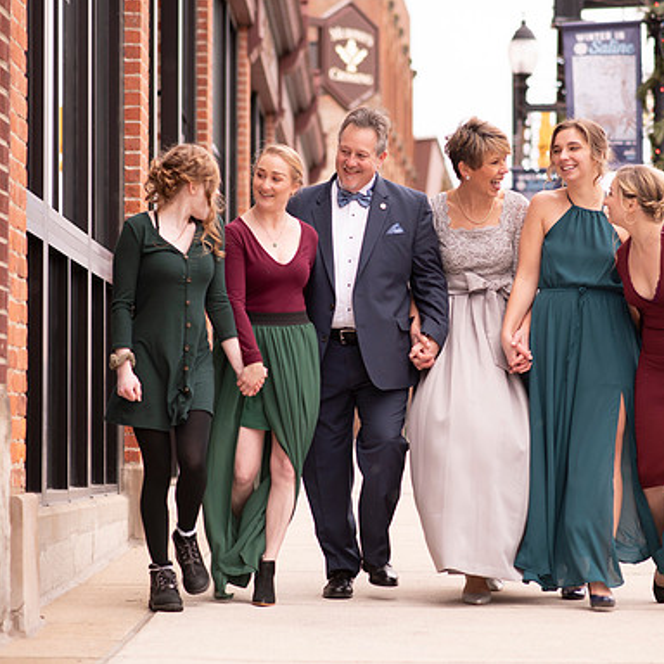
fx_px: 2496
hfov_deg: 15.1
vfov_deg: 15.2
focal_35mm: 115
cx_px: 417
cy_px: 331
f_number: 2.5
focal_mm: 85
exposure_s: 1/100
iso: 100
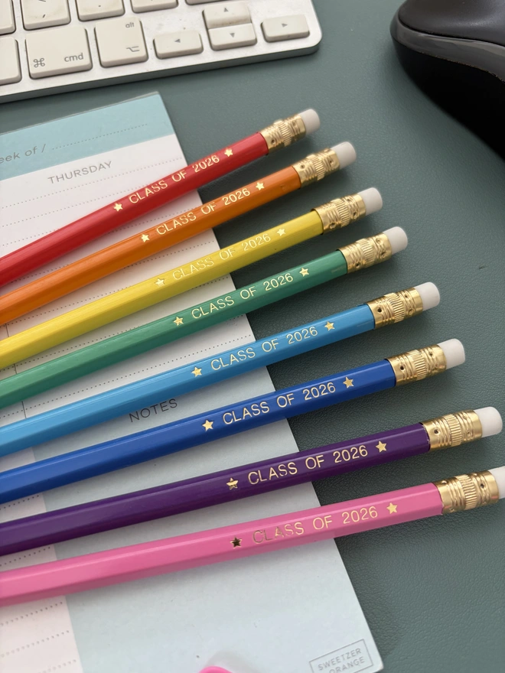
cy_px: 336
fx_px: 506
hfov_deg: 53.1
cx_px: 252
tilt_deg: -68.3
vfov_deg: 67.3
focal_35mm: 26
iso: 100
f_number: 1.6
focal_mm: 5.96
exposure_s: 1/122
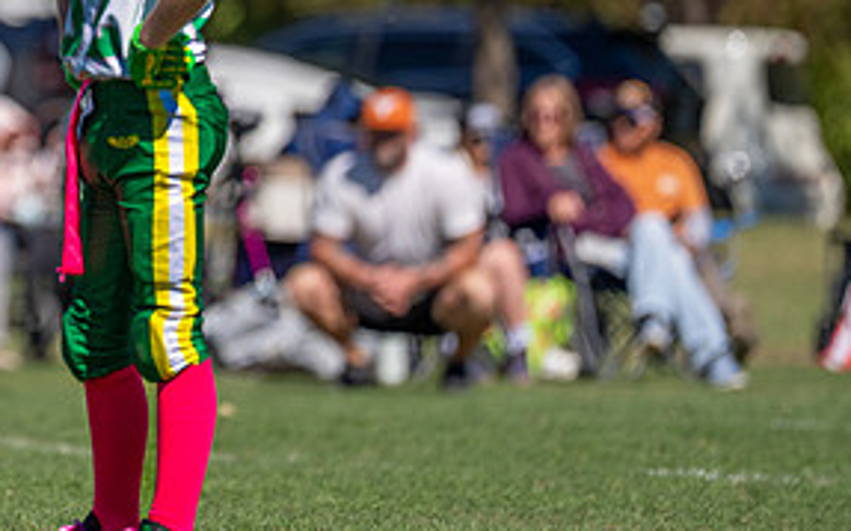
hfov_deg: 3.9
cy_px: -69
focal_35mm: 535
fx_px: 12401
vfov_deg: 2.5
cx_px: -187
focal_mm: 200
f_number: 2.8
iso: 160
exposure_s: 1/4000
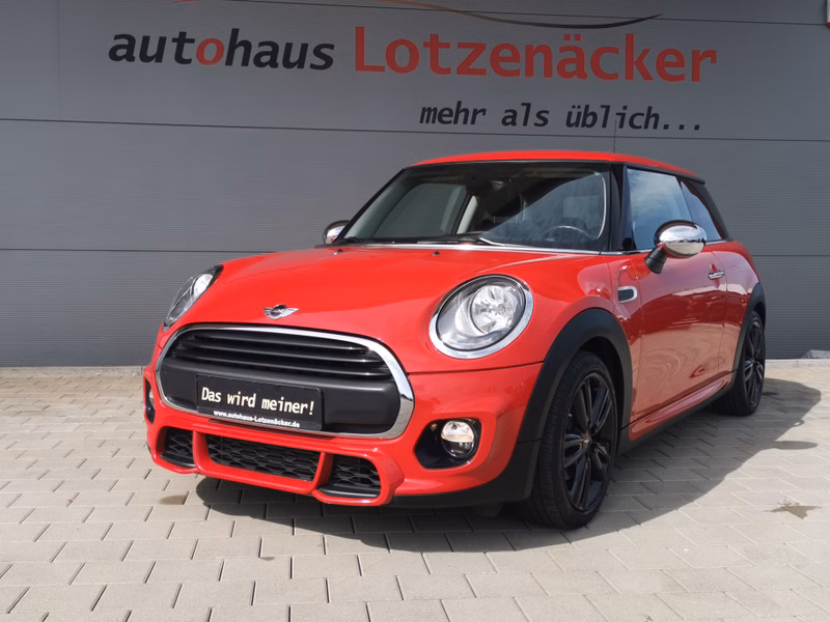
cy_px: 311
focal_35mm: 39
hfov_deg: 47.9
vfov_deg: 36.8
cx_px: 415
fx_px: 935
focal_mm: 5.58
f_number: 1.8
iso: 50
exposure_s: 1/2028
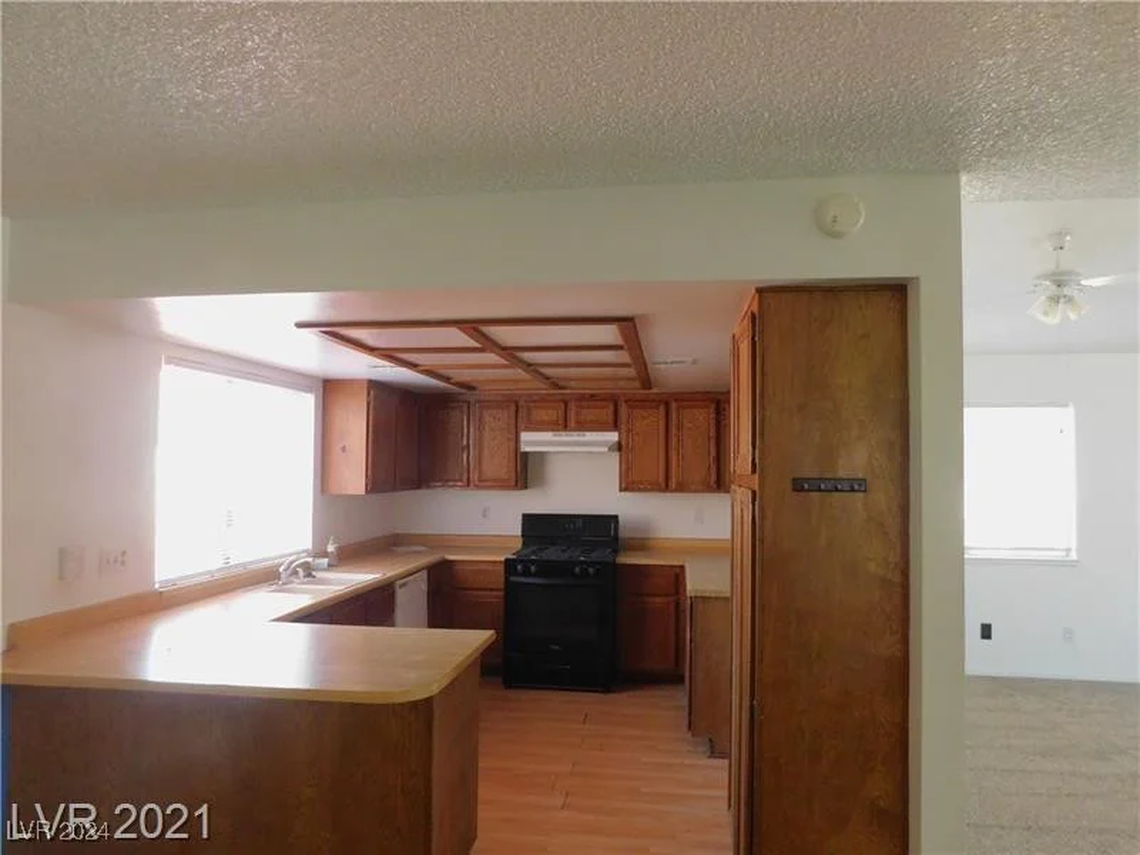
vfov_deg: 58.9
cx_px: 570
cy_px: 428
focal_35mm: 23
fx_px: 757
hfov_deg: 73.9
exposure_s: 1/30
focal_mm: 4
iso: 400
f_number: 3
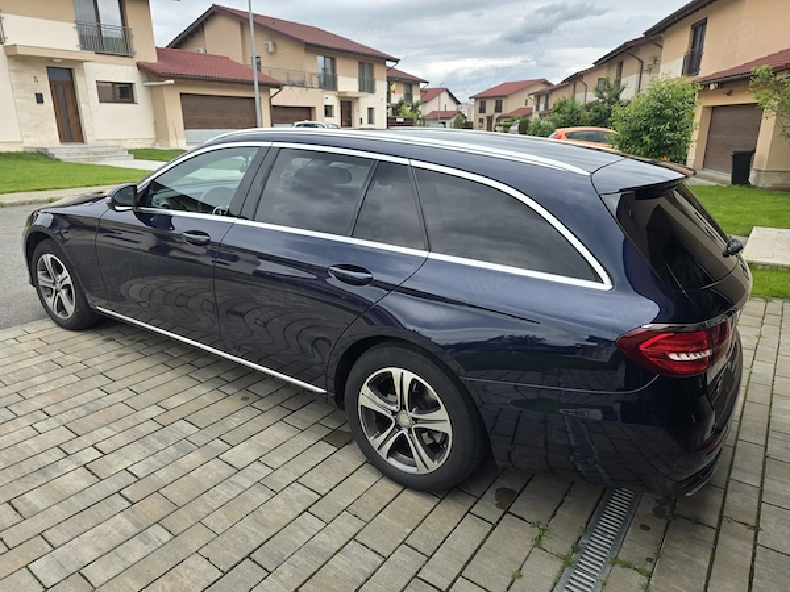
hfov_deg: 73.9
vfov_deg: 58.9
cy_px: 296
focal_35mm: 23
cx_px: 395
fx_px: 525
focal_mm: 6.3
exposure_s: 1/306
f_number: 1.7
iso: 12
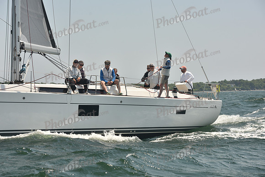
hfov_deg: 21.5
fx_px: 699
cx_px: 132
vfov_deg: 14.4
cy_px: 88
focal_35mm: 95
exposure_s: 1/640
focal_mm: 95
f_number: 6.3
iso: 250
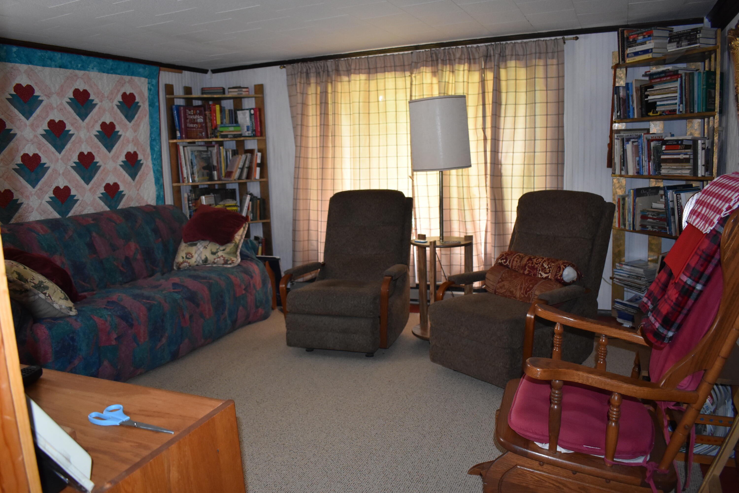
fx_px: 554
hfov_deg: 67.4
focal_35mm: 27
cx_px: 370
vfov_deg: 47.9
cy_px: 246
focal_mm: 18
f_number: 3.5
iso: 1800
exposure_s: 1/60
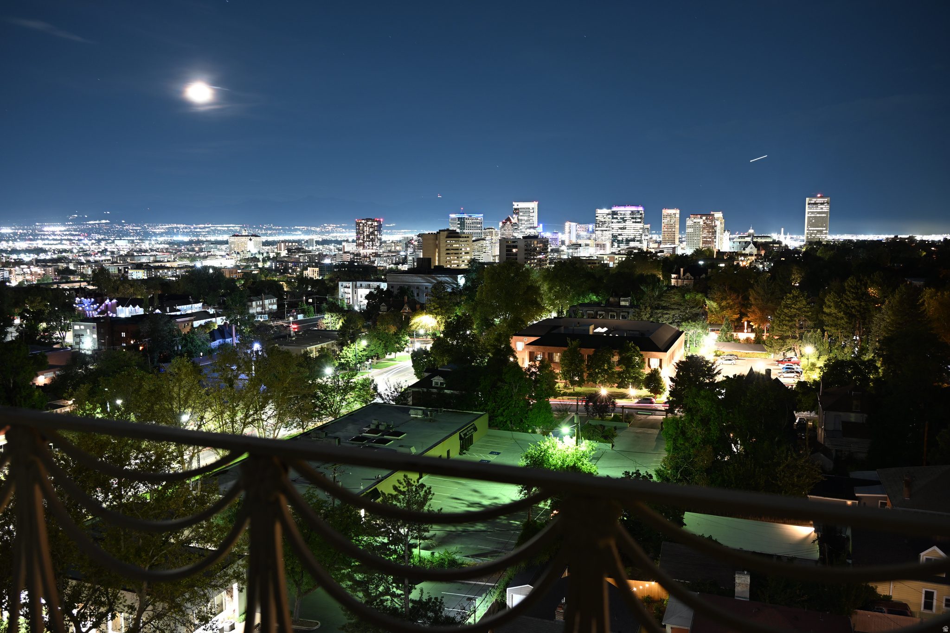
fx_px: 778
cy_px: 316
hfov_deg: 62.8
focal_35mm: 30
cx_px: 475
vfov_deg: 44.3
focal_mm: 29.5
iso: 110
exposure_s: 25
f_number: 4.5
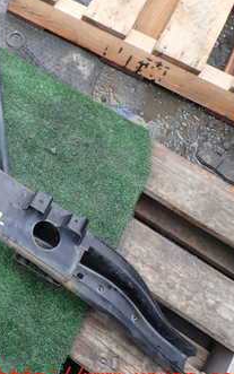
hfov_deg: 23.2
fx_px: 490
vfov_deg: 41.5
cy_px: 139
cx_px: -87
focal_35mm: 48
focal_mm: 4.5
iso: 100
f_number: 2.8
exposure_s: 1/500
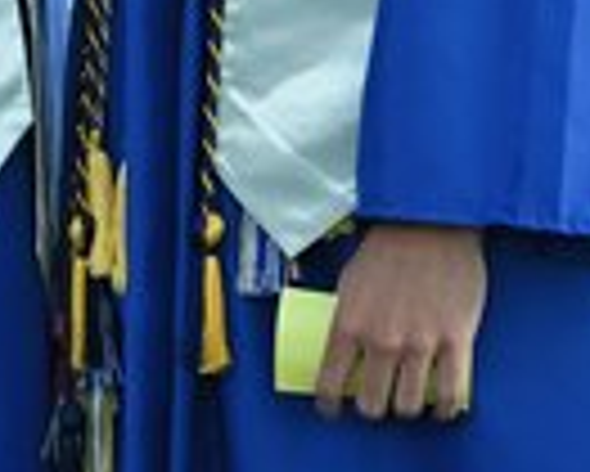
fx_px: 4998
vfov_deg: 5.3
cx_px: -788
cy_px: -411
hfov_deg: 6.5
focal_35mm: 286
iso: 400
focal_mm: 50
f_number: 2.5
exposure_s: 1/500
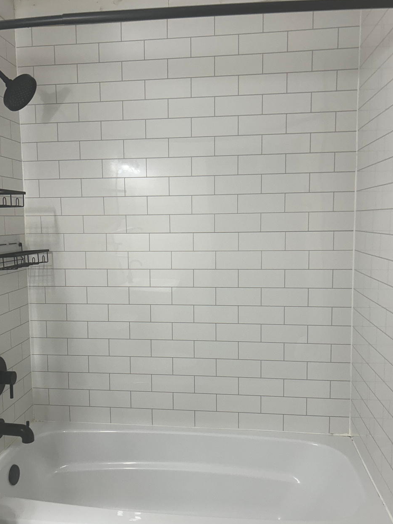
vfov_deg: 56.8
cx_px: 178
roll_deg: +0.0
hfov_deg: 44.1
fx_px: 484
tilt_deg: -6.2
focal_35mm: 32
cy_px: 278
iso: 80
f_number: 1.5
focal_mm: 5.7
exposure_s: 1/120
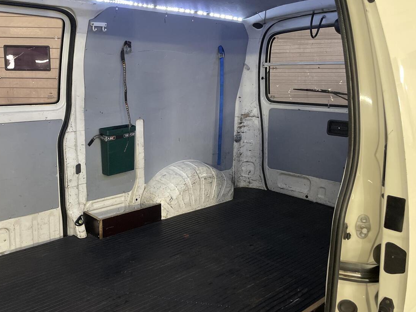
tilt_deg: -9.6
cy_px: 160
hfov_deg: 53.4
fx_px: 409
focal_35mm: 34
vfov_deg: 41.8
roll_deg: -0.8
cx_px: 158
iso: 320
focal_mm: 4.2
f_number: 1.6
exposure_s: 1/50
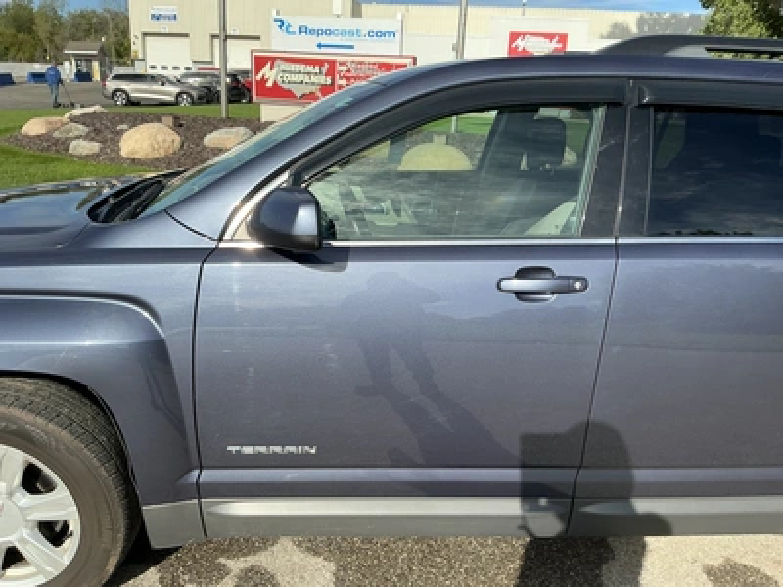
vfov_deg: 49.7
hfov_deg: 63.4
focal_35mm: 28
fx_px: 633
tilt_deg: -19.0
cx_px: 392
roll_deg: -3.6
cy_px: 294
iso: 25
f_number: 1.8
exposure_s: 1/1730
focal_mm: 3
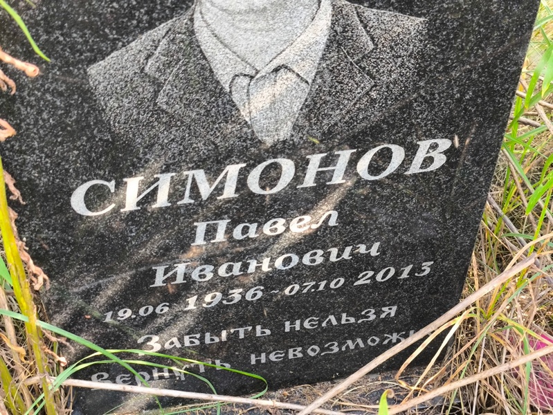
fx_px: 799
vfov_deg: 29.1
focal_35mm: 50
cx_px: 276
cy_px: 208
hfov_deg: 38.2
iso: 160
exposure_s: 1/60
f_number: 1.7
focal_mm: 4.71
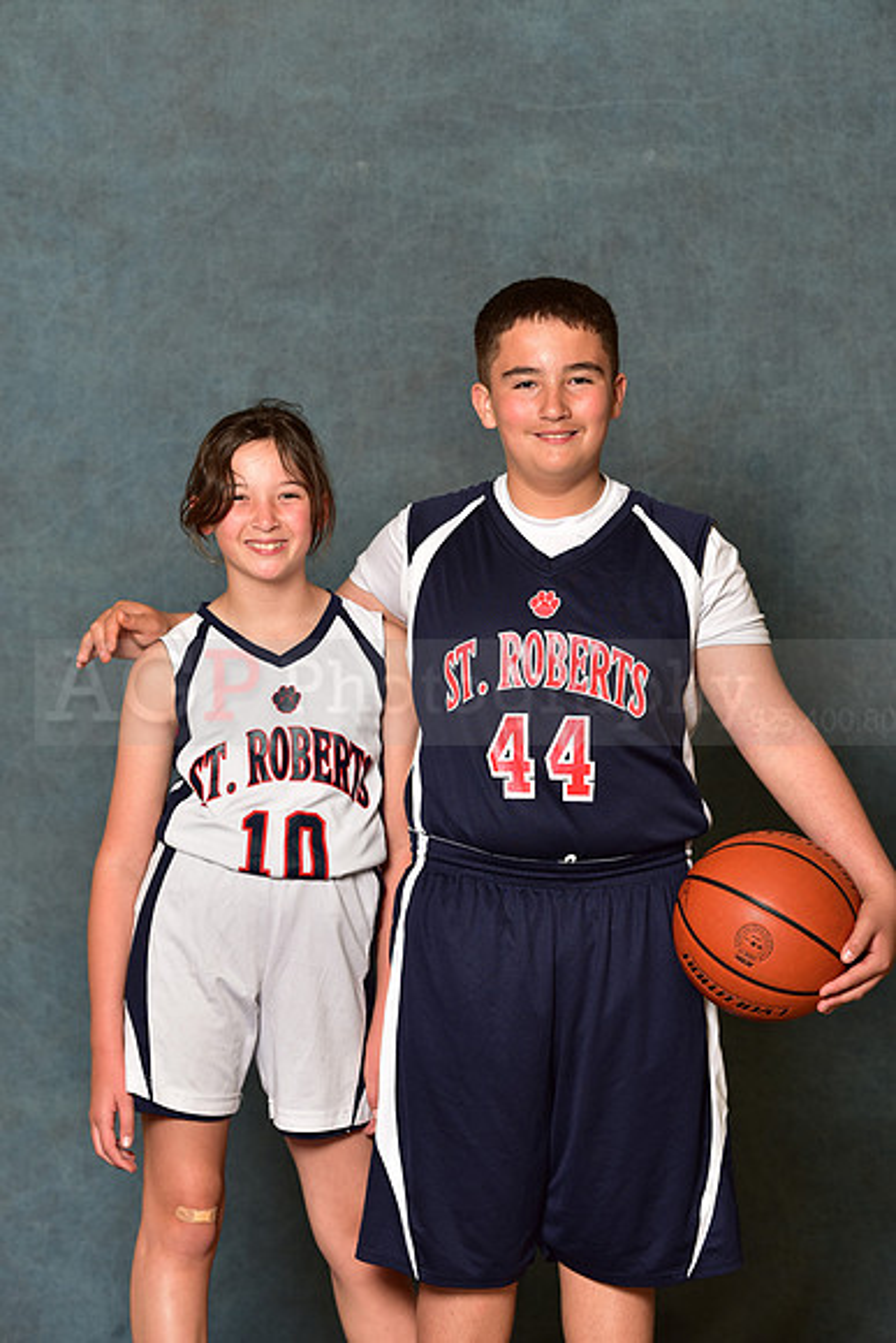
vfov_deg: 17.6
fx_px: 4328
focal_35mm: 116
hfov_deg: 11.8
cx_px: 448
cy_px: 672
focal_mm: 116
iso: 320
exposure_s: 1/200
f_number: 4.5
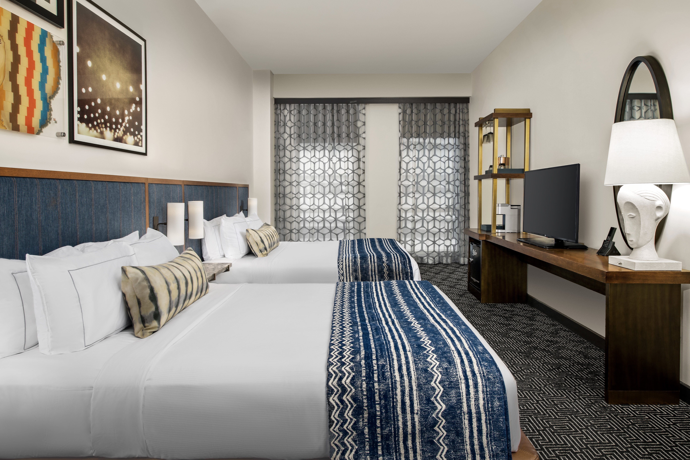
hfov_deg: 76.1
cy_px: 230
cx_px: 345
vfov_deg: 55.1
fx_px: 441
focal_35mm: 23
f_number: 11
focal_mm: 23
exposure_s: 1/160
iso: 250
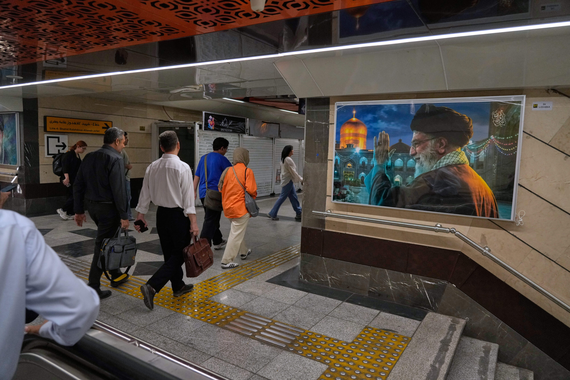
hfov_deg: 73.7
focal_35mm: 24
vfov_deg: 53.1
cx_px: 285
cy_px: 190
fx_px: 380
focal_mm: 24
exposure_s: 1/320
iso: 2500
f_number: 4
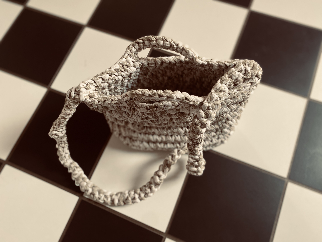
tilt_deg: -71.7
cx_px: 161
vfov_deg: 53.1
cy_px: 121
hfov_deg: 67.3
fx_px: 242
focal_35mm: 26
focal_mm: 4.25
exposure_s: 1/50
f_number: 1.8
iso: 160
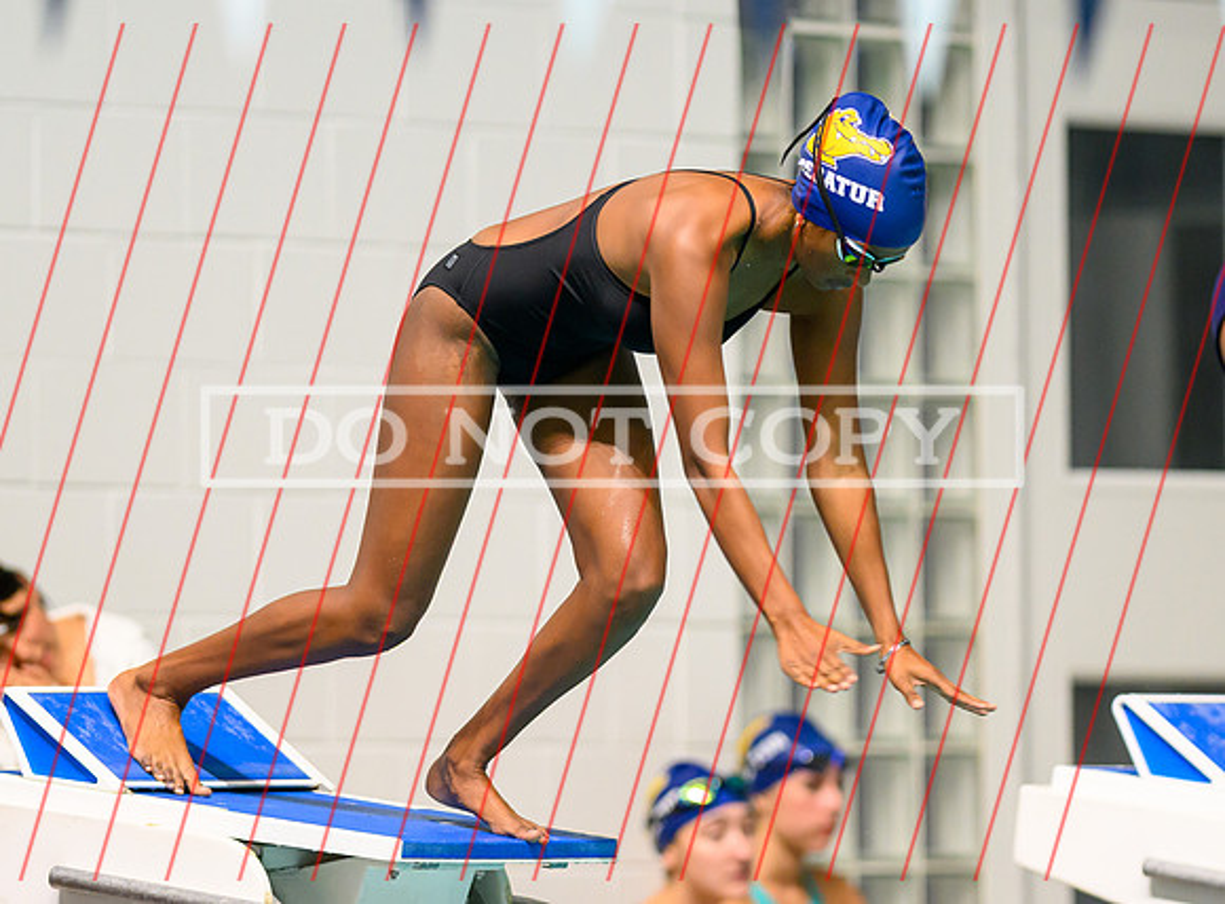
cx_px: 642
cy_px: 497
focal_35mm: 497
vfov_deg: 3.0
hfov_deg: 4.0
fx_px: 17490
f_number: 2.8
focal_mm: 300
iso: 2500
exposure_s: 1/800
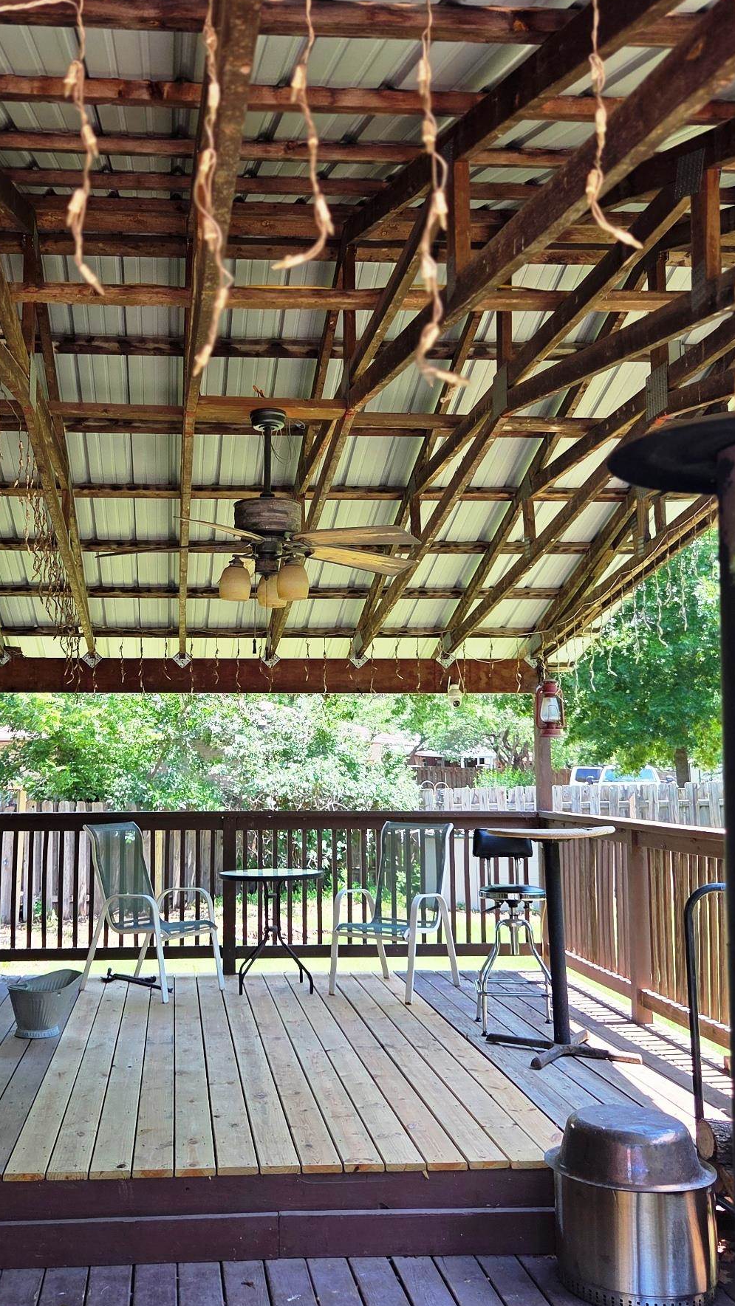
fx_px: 1178
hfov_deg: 34.4
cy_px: 654
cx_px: 253
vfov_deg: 58.0
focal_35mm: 34
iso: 80
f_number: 1.8
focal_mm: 5.4
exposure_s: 1/624
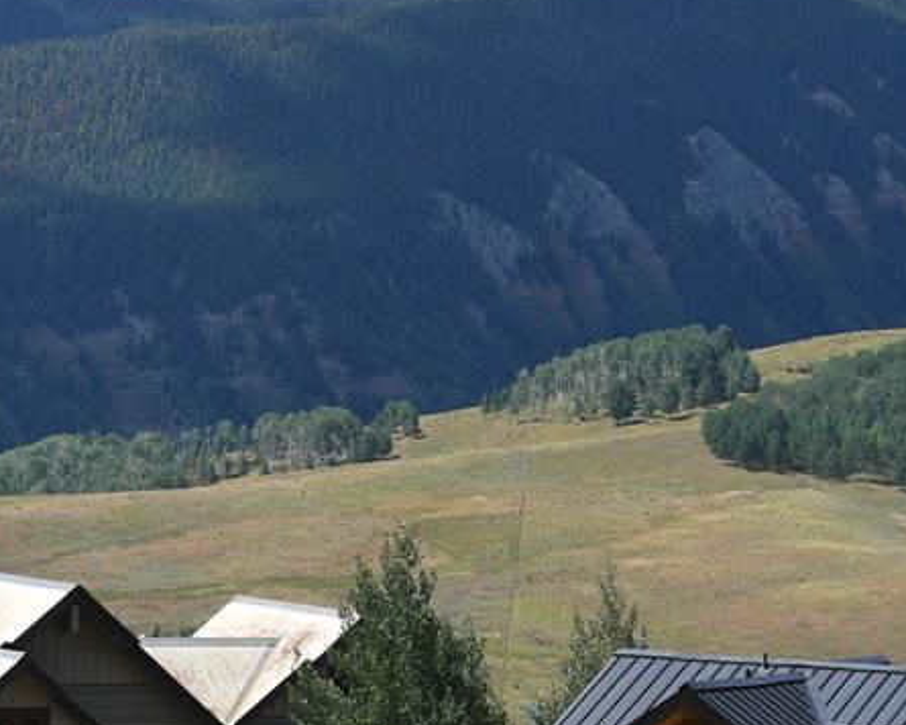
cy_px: 338
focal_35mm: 188
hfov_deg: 10.2
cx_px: 47
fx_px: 5041
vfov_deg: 8.2
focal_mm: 58
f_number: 7.1
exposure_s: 1/250
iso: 100
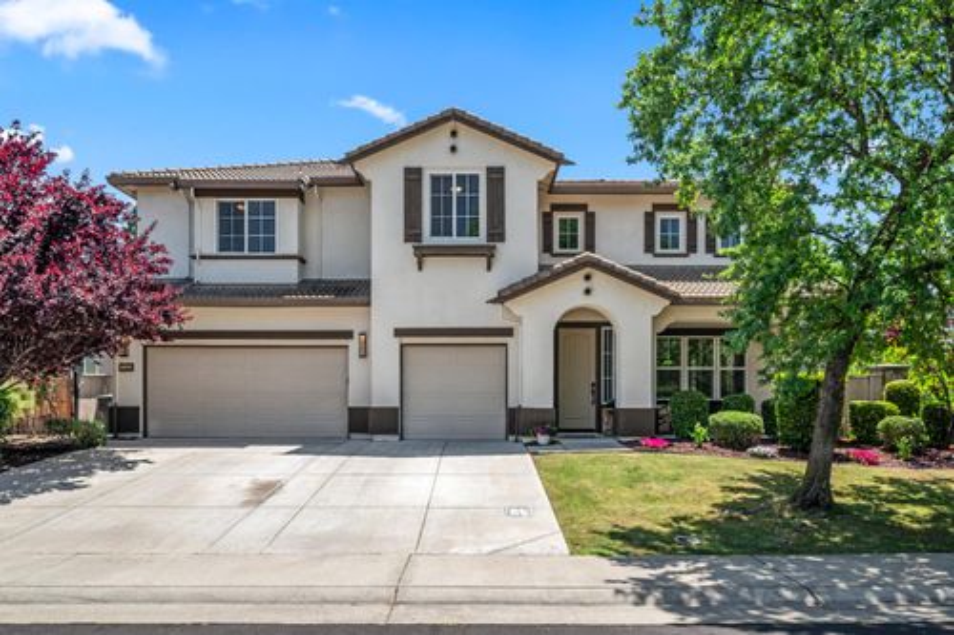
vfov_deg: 52.2
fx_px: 649
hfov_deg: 72.6
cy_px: 318
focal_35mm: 24
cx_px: 477
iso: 200
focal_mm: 24.5
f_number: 8
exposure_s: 1/250
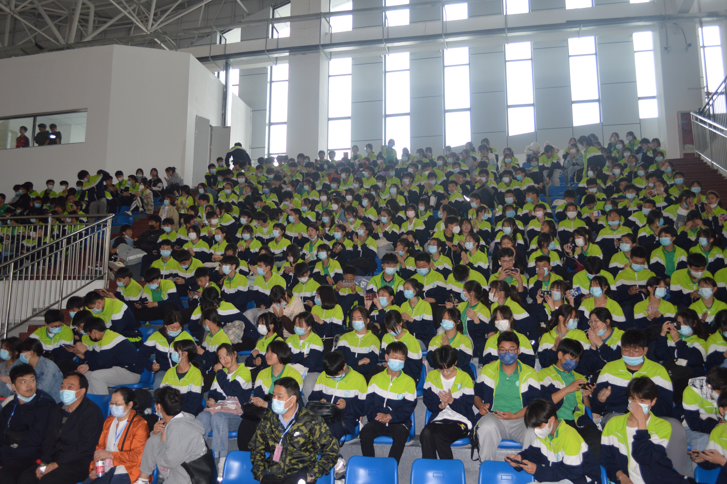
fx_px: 666
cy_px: 242
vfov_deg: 39.9
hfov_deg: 57.3
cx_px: 364
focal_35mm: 33
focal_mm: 22
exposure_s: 1/60
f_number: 3.8
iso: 400
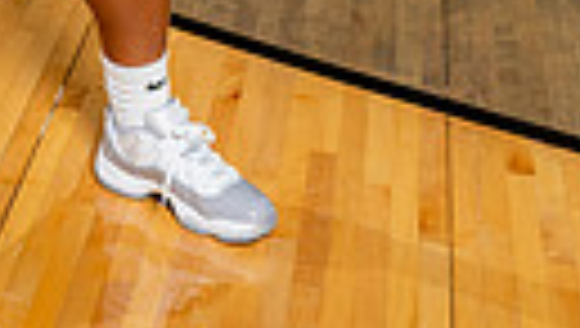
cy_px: -530
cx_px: -49
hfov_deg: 16.8
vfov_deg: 8.7
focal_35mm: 124
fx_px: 1910
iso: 400
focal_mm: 34
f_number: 5.6
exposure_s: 1/250
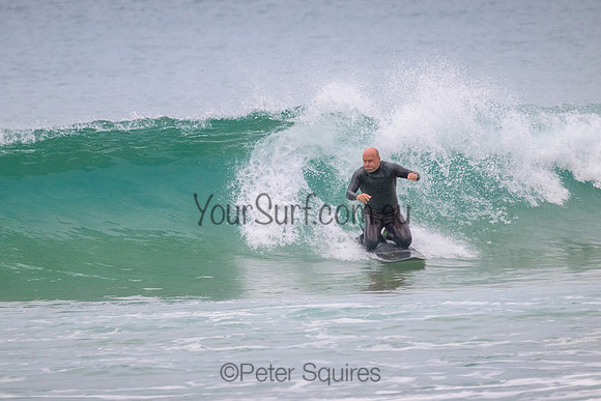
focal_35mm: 868
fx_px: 14496
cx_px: 296
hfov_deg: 2.4
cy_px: 183
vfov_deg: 1.6
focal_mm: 800
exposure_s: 1/1250
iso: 5600
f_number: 11
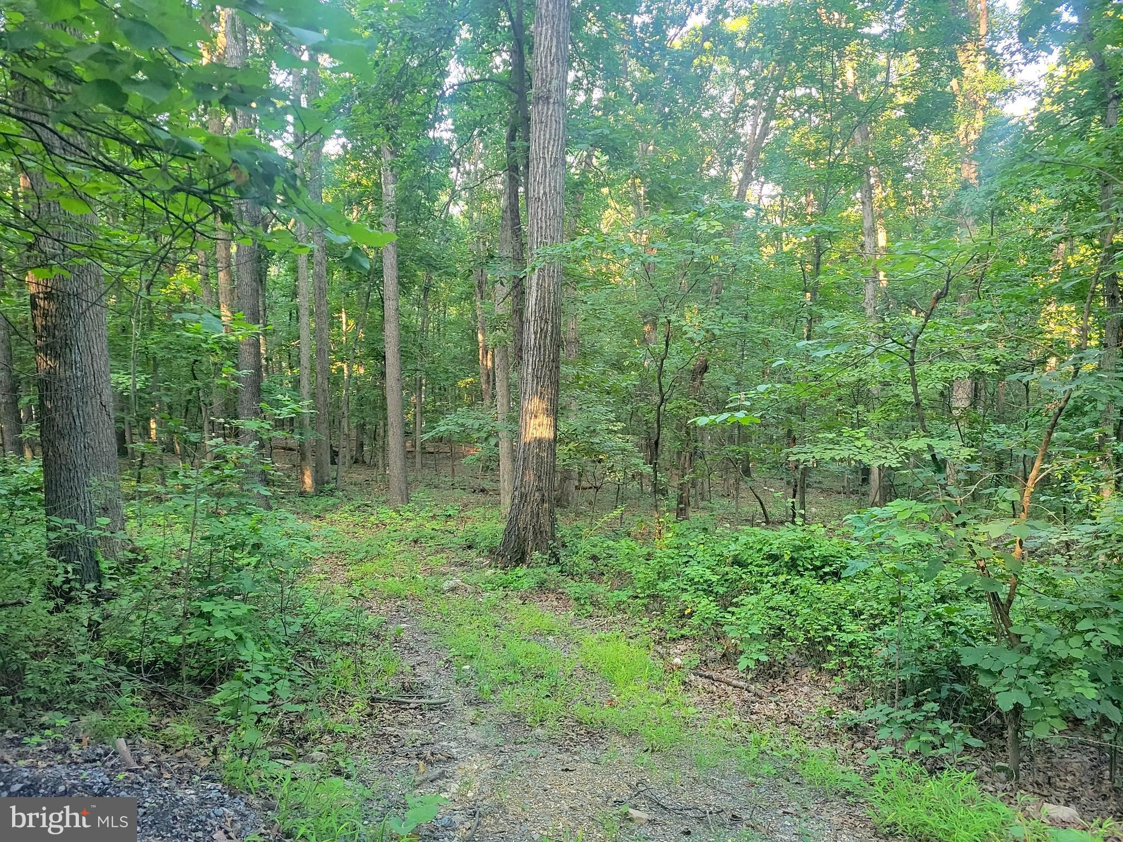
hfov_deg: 67.3
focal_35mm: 26
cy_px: 421
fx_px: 843
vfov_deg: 53.1
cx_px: 562
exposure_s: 1/120
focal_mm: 5.4
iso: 250
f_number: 1.8
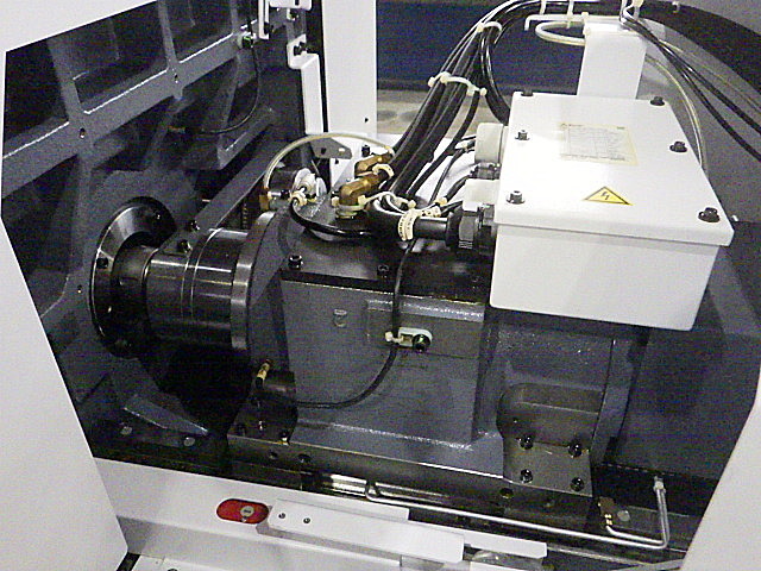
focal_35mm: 28
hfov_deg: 63.4
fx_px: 616
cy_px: 286
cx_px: 380
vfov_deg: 49.7
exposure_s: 1/45
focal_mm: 5
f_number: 3.5
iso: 1600
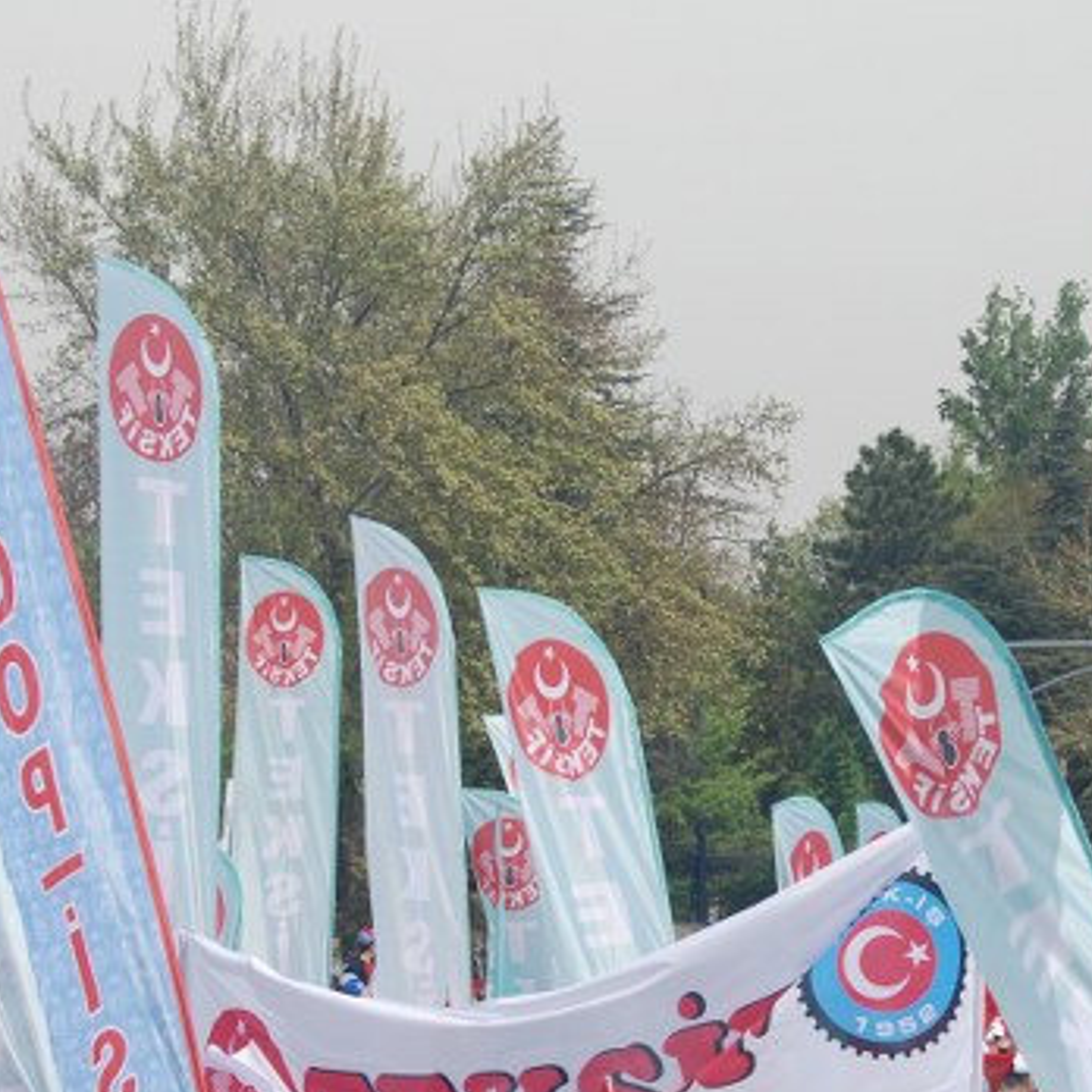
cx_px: 731
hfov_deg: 13.5
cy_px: 810
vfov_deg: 13.5
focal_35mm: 129
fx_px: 4604
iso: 100
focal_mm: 44
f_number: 8
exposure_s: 1/250
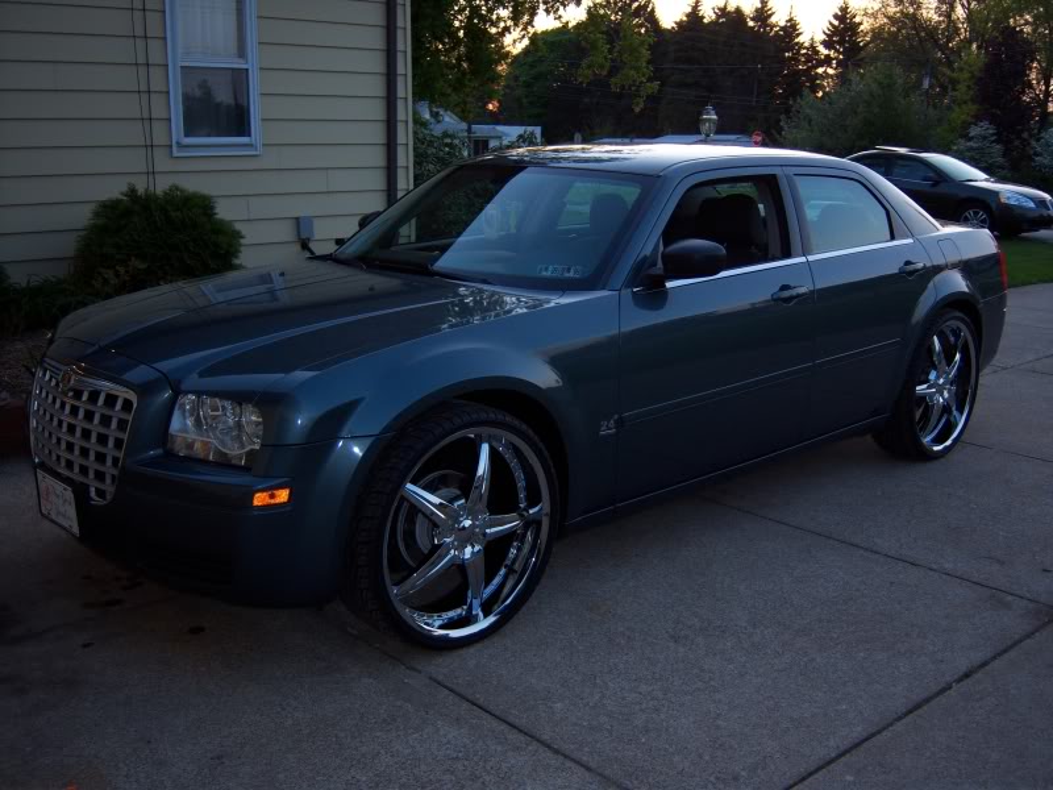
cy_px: 395
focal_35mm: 36
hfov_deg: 51.4
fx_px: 1095
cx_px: 526
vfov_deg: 39.7
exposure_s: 1/60
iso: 80
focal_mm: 7.5
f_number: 2.8
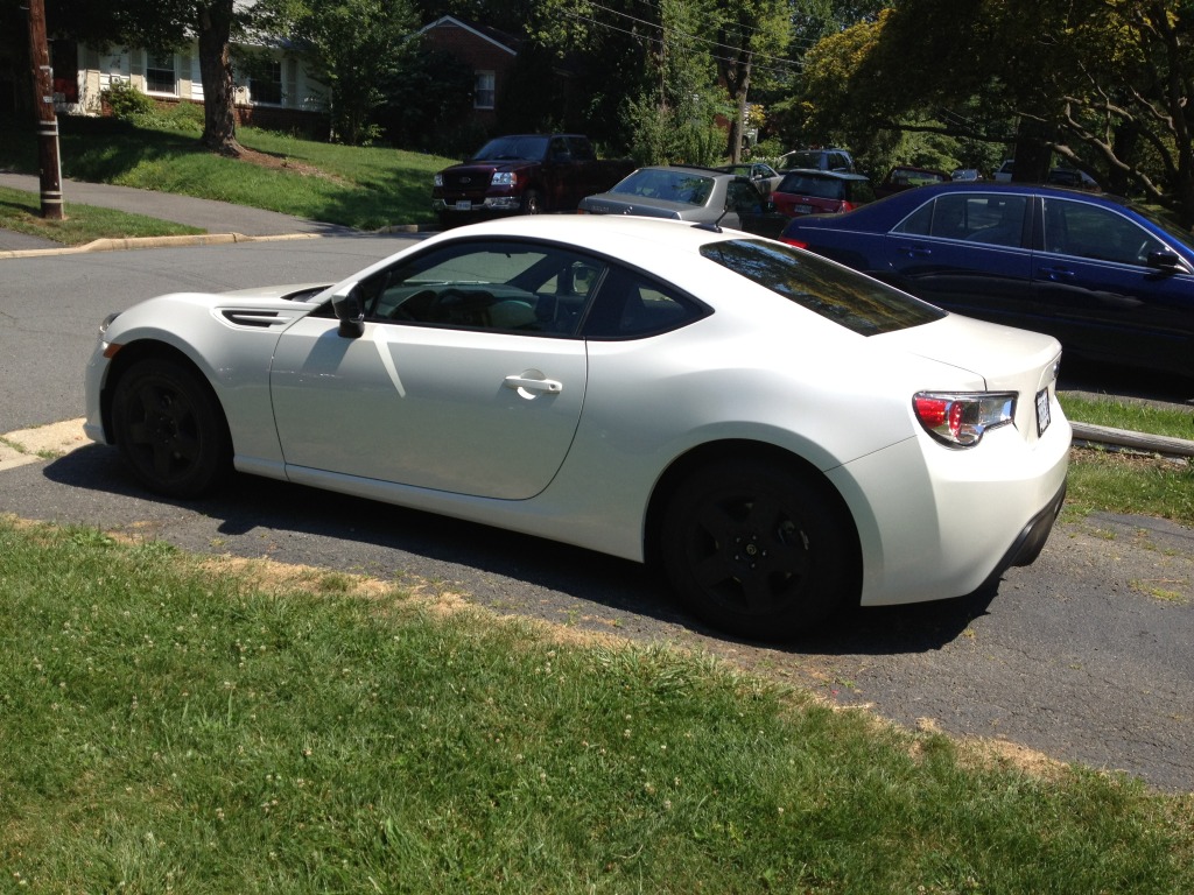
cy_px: 448
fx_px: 1207
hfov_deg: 52.6
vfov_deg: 40.7
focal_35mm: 35
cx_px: 597
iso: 64
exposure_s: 1/1175
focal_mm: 4.3
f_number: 2.4
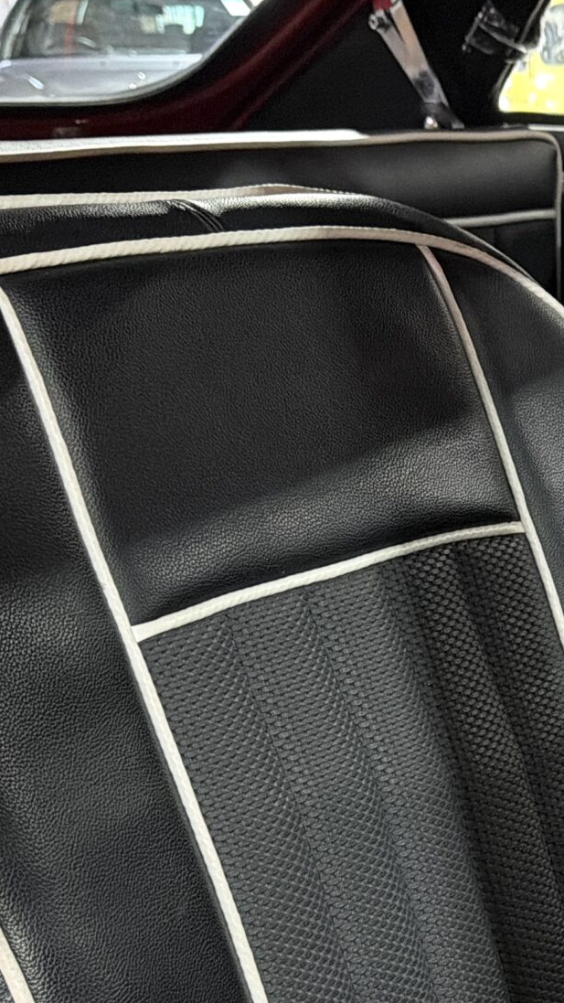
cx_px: 689
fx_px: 1622
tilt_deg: -22.0
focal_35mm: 61
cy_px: 727
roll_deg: +0.2
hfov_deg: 18.6
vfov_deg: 33.8
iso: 1000
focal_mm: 6.76
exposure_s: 1/25
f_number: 1.78
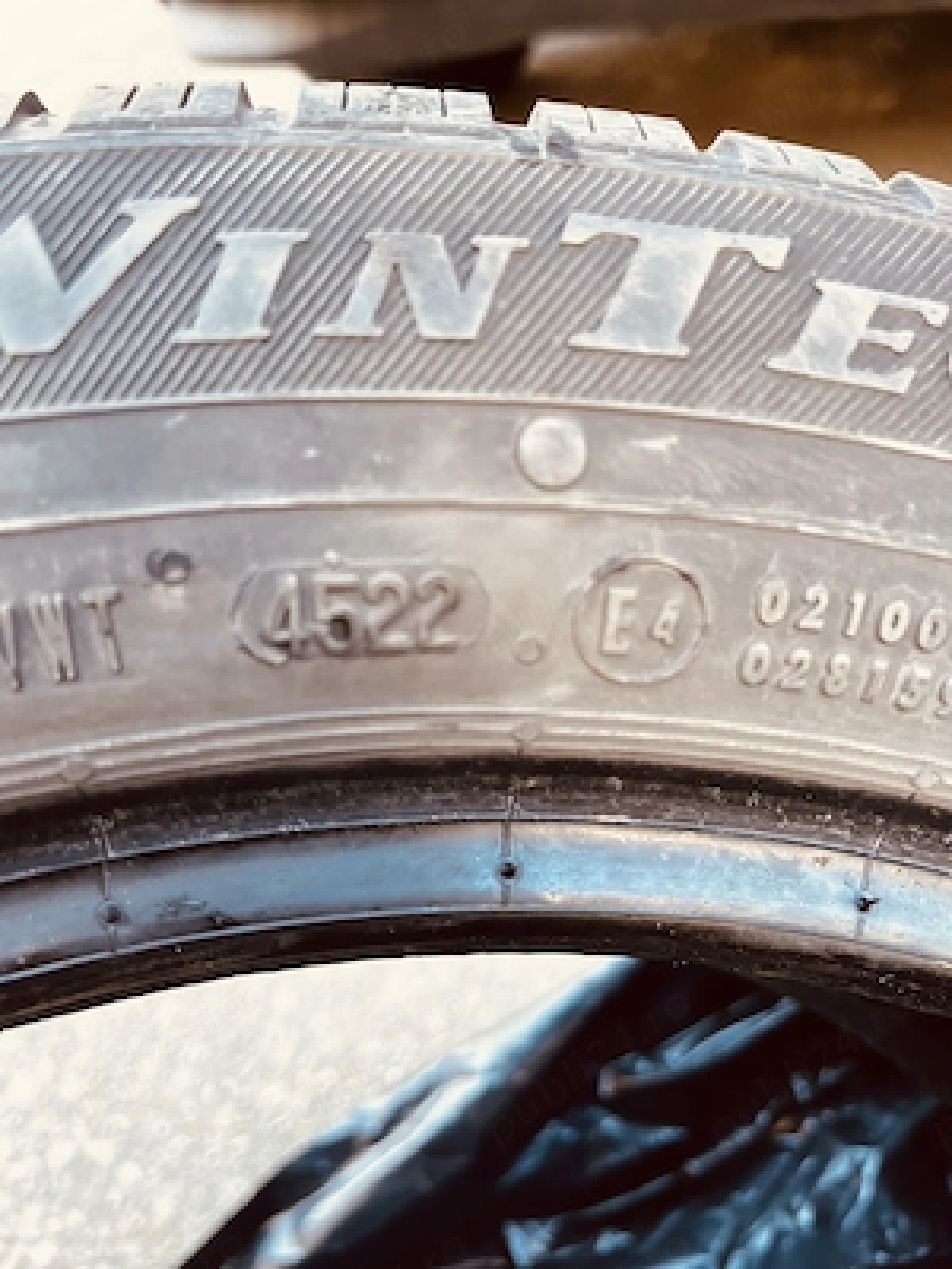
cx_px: 476
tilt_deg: -44.0
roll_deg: +19.9
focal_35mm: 26
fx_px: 953
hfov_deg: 53.1
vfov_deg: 67.3
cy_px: 634
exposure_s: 1/102
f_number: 1.6
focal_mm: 5.1
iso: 125
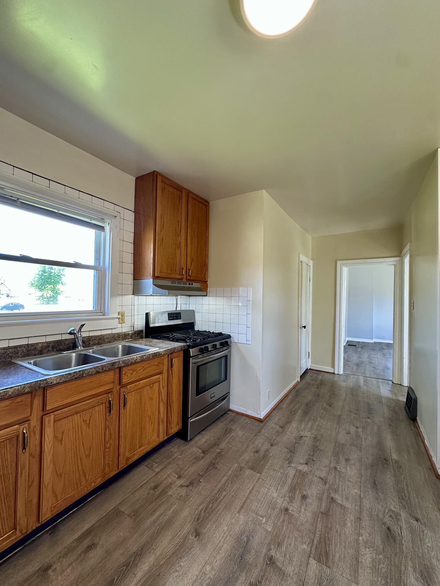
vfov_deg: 102.1
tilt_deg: +1.9
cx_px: 220
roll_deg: -1.6
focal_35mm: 14
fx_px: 237
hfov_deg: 85.7
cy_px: 293
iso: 200
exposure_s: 1/120
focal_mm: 2.22
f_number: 2.2
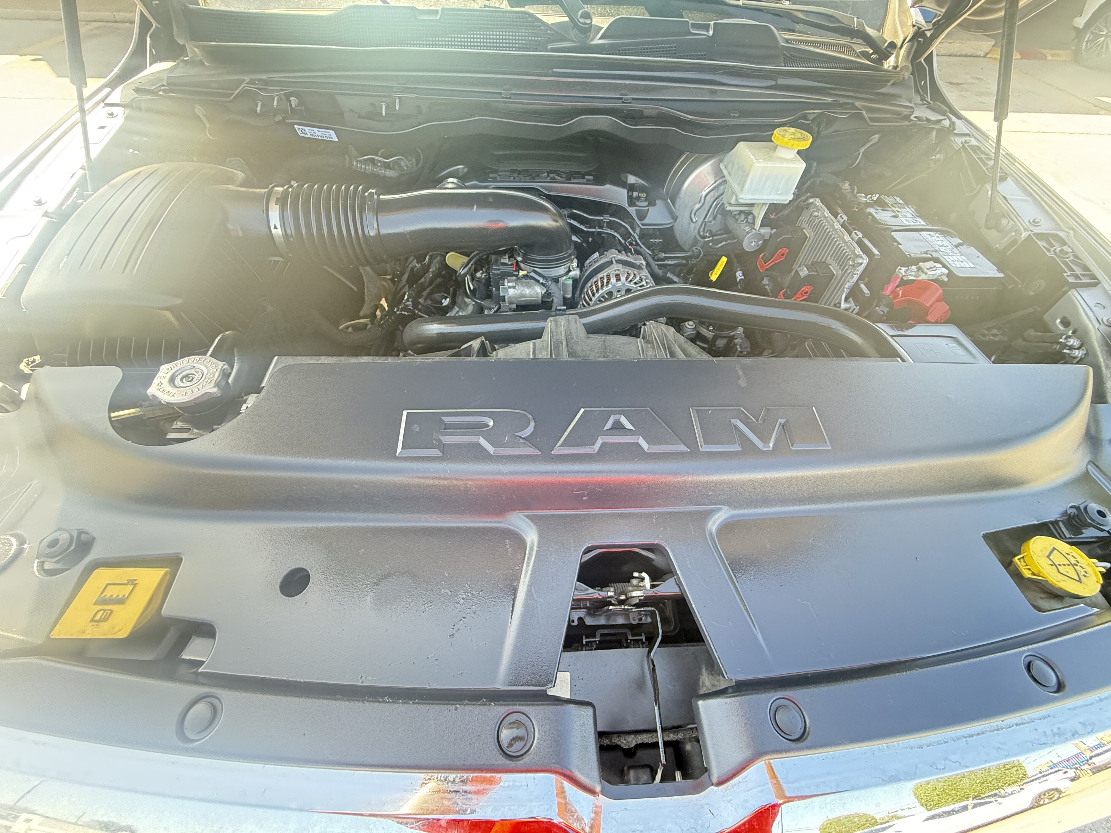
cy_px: 416
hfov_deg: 102.1
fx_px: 449
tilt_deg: -50.0
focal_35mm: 14
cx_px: 556
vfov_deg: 85.7
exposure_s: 1/99
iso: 250
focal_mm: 2.22
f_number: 2.2
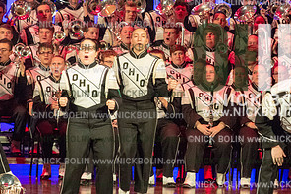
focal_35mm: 411
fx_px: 3320
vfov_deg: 3.3
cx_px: 262
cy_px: 70
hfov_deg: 5.0
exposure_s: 1/320
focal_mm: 210
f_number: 5.6
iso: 8000
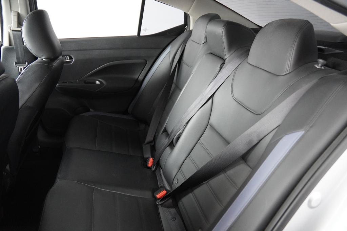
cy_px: 116
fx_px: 246
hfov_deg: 70.4
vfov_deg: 50.4
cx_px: 174
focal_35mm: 26
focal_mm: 17
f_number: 2.8
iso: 4000
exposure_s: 1/160
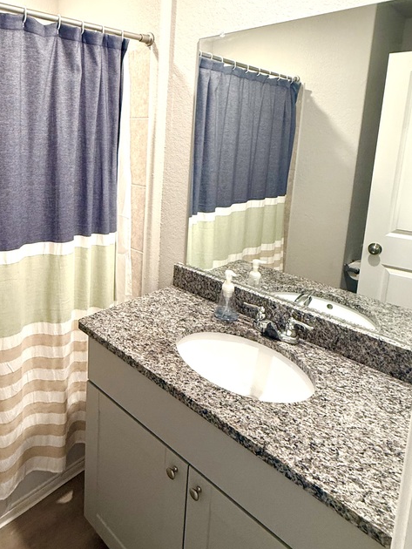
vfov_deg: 69.7
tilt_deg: -8.2
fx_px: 381
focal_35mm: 24
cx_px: 100
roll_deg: -0.6
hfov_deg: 54.1
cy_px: 186
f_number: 2.2
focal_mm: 2.22
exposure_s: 1/60
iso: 200
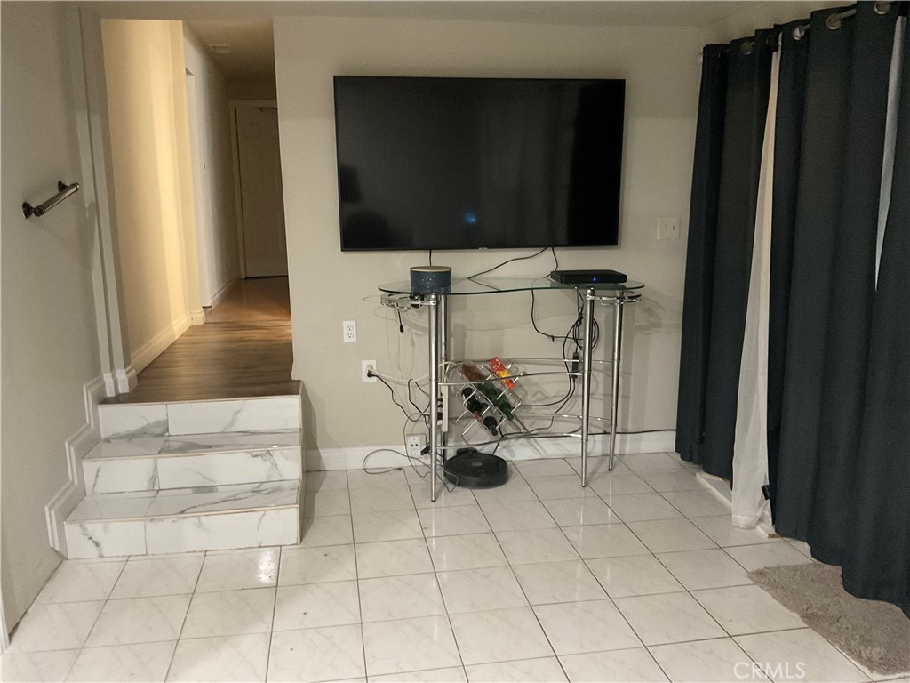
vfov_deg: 48.2
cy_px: 342
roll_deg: +0.5
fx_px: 762
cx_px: 455
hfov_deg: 61.7
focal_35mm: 29
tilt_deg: -11.6
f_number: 1.8
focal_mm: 3
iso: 400
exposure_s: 1/30
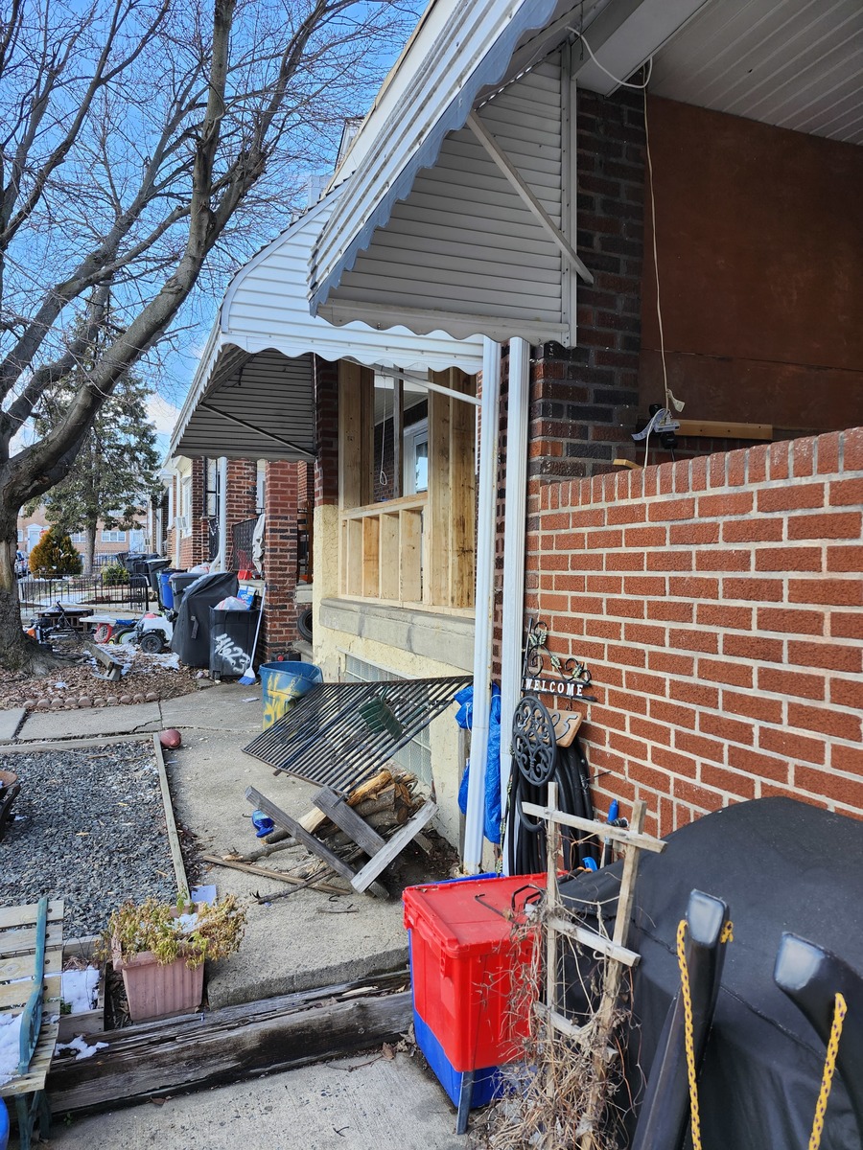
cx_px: 432
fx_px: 765
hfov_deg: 58.9
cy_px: 575
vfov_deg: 73.9
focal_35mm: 23
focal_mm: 5.54
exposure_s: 1/180
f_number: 1.8
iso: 32
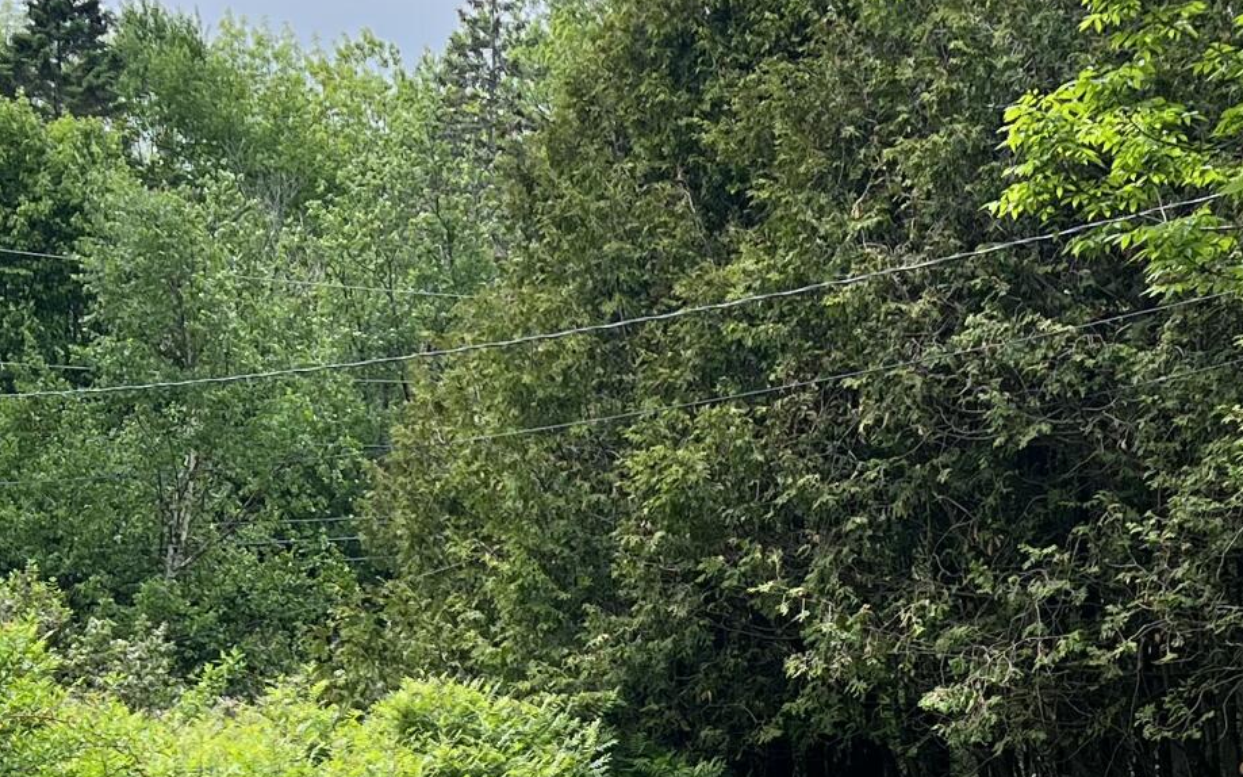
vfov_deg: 14.1
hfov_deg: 23.0
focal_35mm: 90
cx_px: 793
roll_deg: -1.0
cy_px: 930
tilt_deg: -5.7
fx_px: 3048
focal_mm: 5.7
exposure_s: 1/1252
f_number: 1.5
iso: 50
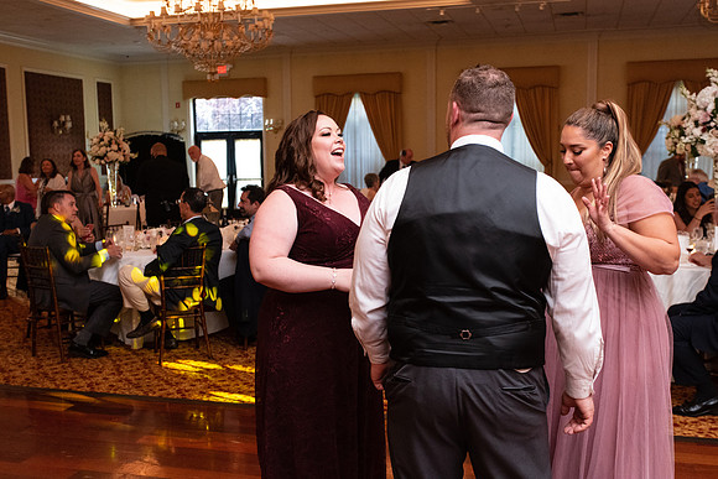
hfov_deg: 48.4
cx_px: 359
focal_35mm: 40
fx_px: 798
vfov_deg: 33.4
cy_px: 240
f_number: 4
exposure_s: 1/100
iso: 6400
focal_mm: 40
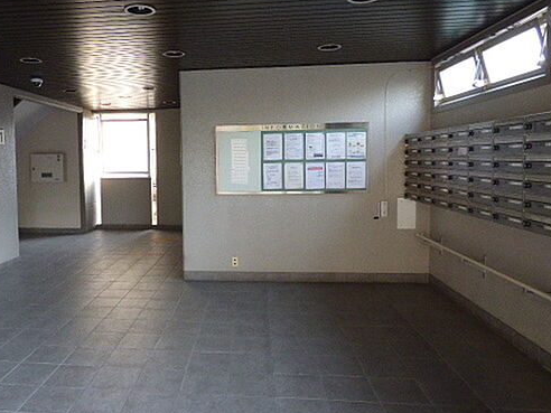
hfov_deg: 66.1
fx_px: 414
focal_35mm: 26
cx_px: 200
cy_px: 185
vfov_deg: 53.0
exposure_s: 1/60
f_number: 2.8
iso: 400
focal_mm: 3.58
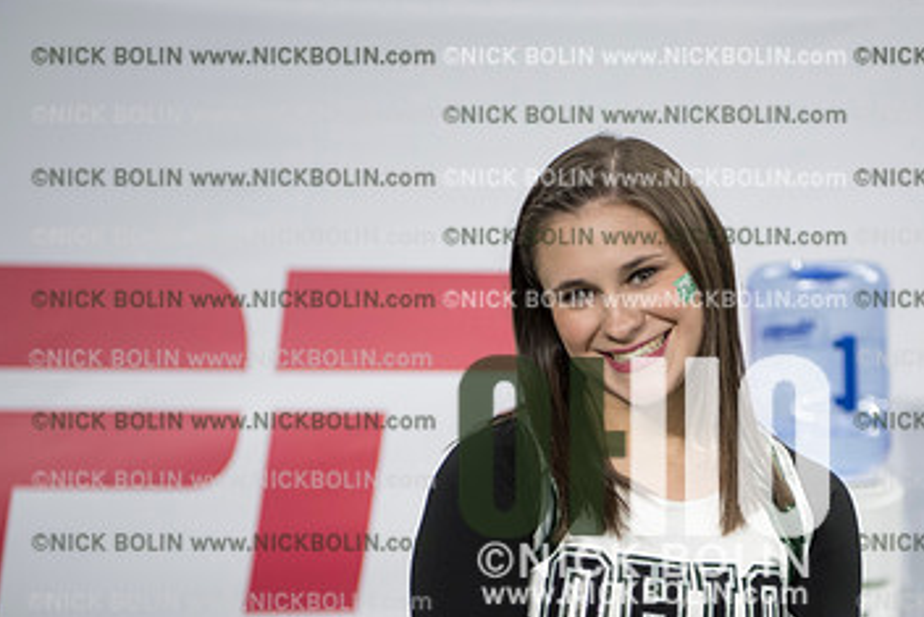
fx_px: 2542
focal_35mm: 99
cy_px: 482
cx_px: 643
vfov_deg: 13.8
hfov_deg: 20.5
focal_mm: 60
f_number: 2.8
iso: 1250
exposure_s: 1/800
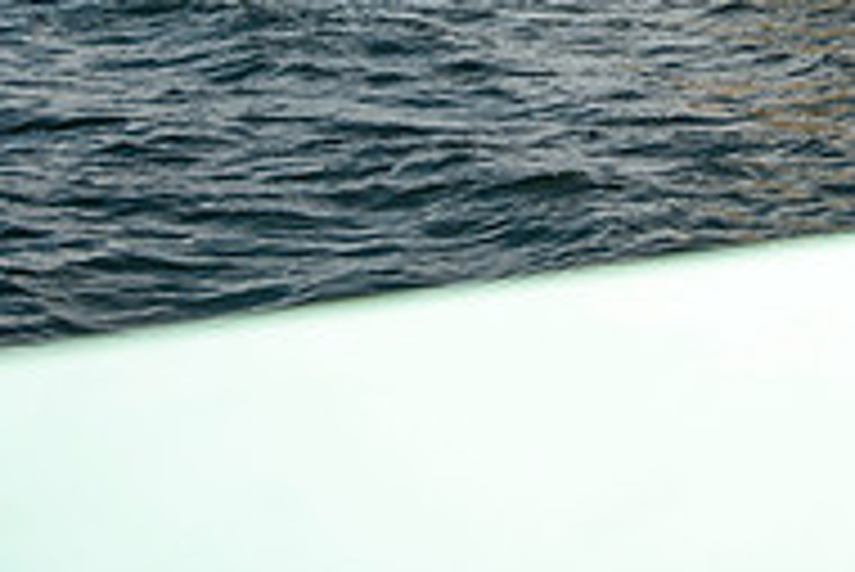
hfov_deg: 19.8
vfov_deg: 13.0
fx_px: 2377
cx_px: 837
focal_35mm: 100
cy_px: -263
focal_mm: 31
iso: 250
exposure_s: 1/3200
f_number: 5.6
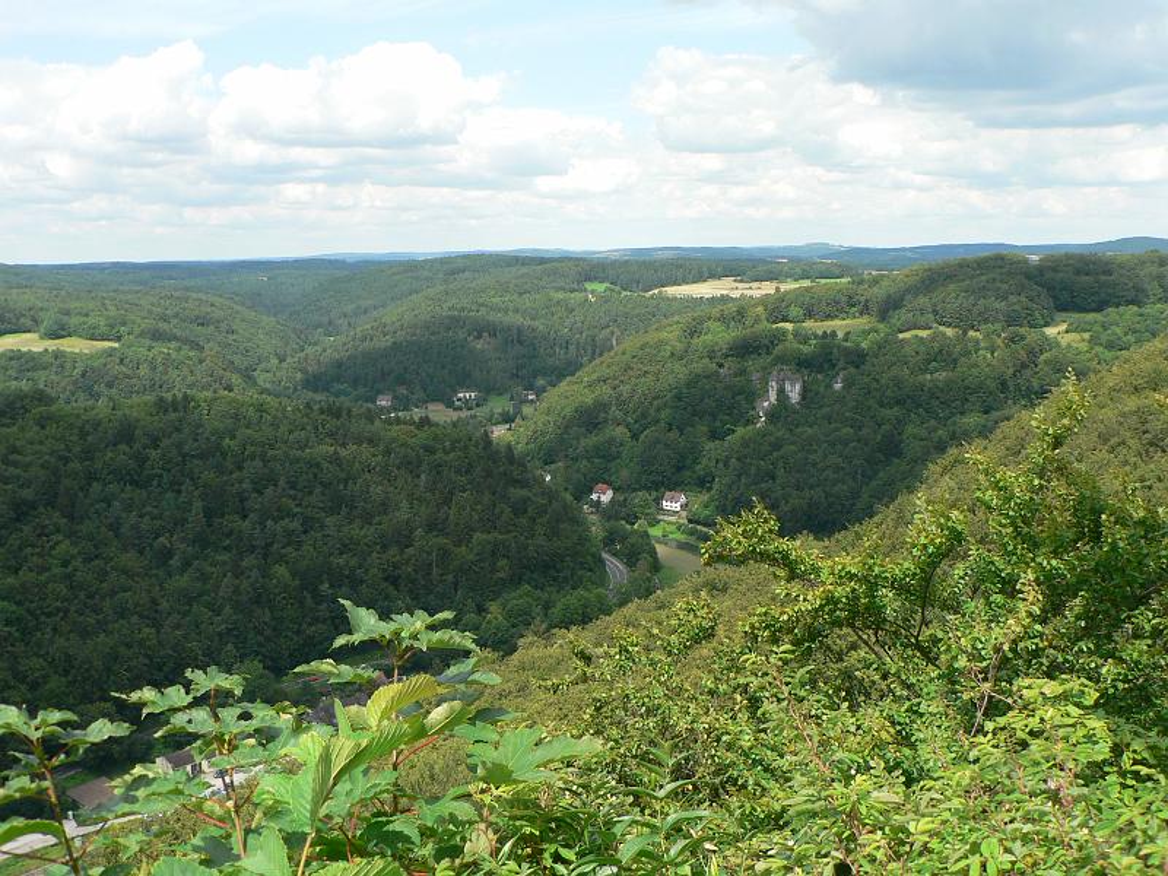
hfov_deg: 51.4
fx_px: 1215
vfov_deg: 39.7
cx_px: 584
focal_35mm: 36
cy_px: 438
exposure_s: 1/400
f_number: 4
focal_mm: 6
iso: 80
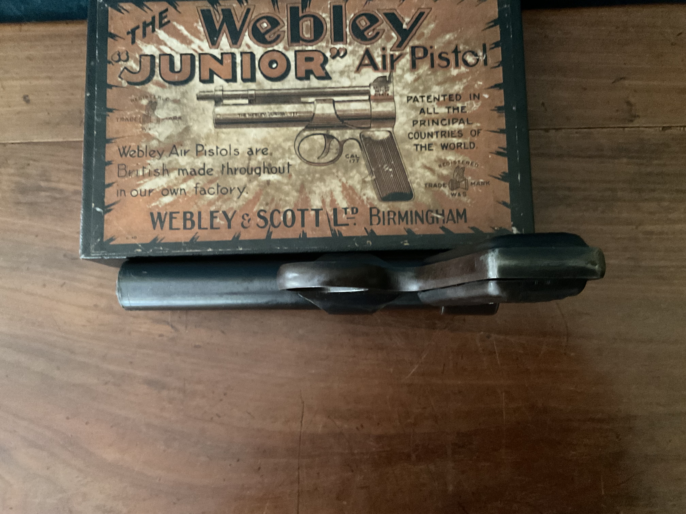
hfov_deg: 61.7
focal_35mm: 29
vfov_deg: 48.2
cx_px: 343
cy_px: 257
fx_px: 575
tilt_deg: -83.6
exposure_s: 1/20
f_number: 1.8
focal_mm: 3
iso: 500
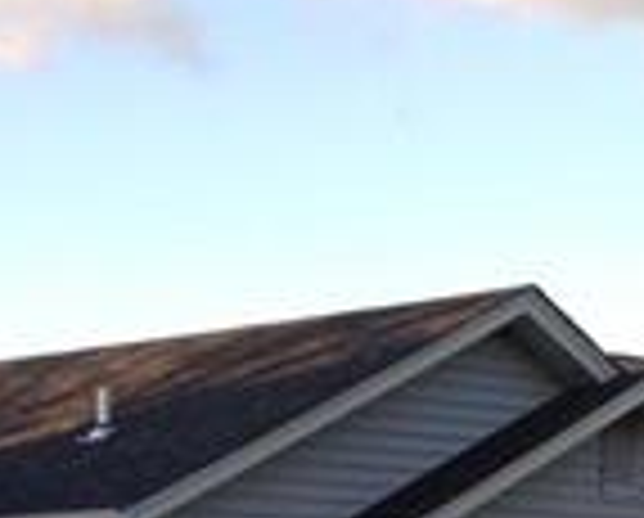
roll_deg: +0.1
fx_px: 2750
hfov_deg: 13.1
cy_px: 1009
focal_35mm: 144
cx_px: -45
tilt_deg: -7.4
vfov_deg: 10.0
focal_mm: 4.12
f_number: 2.4
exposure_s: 1/284
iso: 50
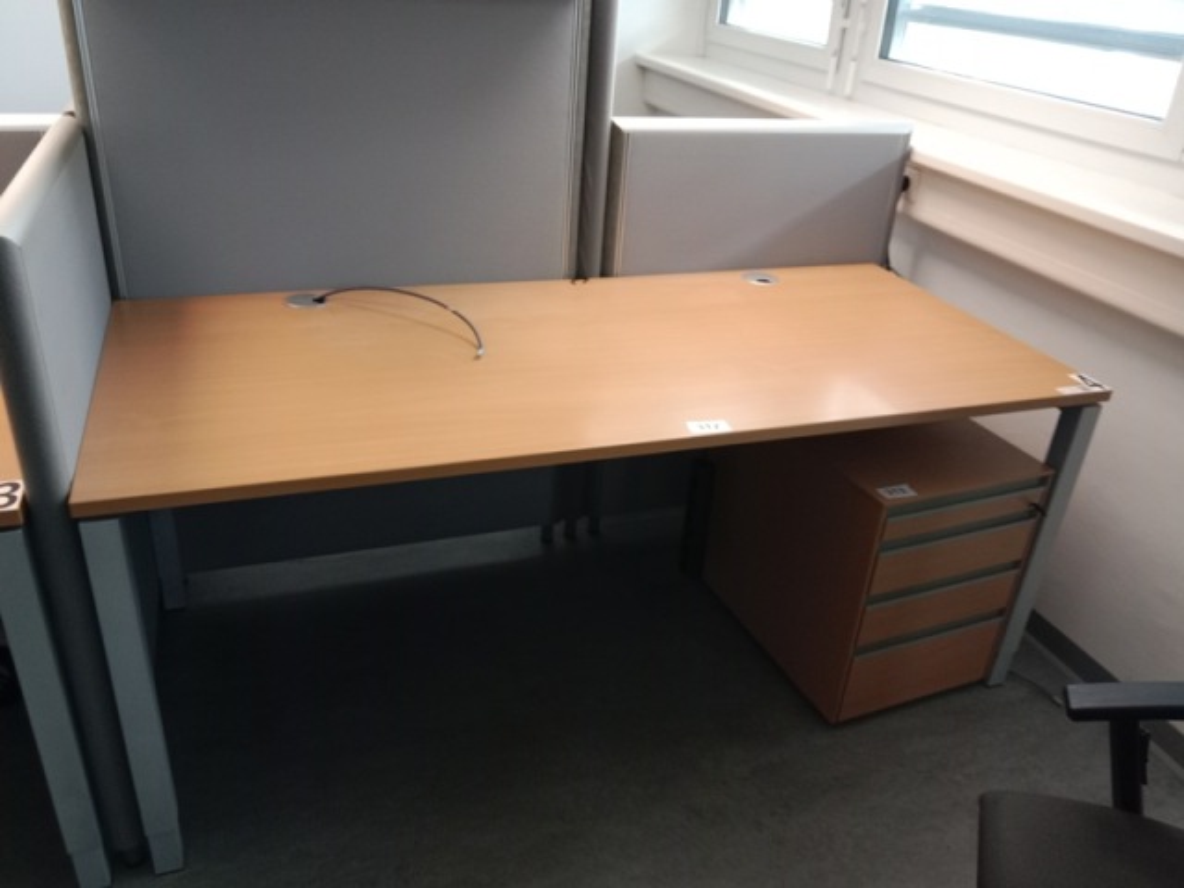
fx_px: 924
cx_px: 592
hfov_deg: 65.3
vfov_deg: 51.4
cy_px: 444
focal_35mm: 27
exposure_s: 1/20
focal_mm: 3.65
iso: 510
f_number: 2.2
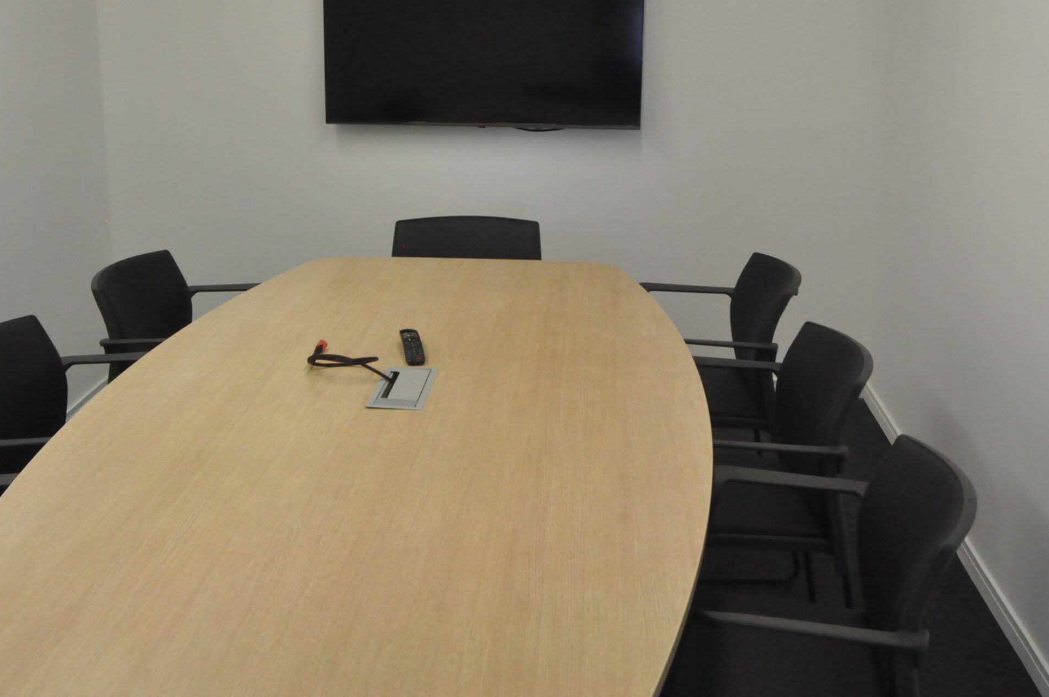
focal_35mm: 44
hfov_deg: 44.5
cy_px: 235
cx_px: 527
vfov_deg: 30.2
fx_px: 1280
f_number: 10
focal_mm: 22
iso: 2500
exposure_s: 1/100
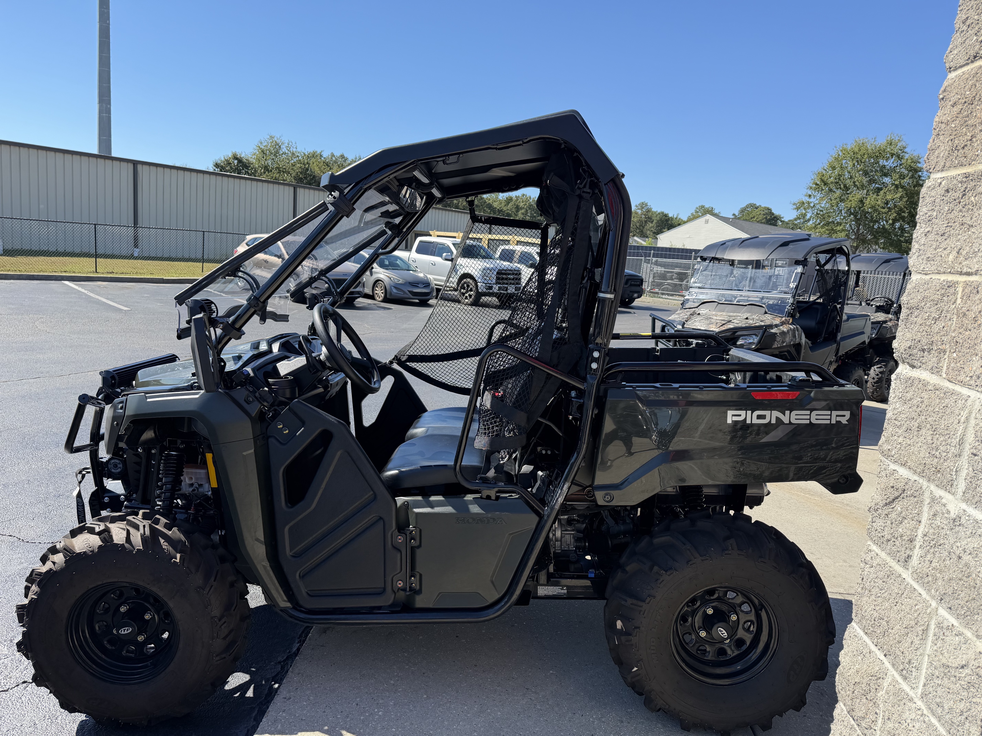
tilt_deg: -9.0
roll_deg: -5.4
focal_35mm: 24
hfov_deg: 71.6
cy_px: 368
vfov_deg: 56.8
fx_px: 681
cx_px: 491
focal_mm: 6.76
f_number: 1.78
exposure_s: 1/2445
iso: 80
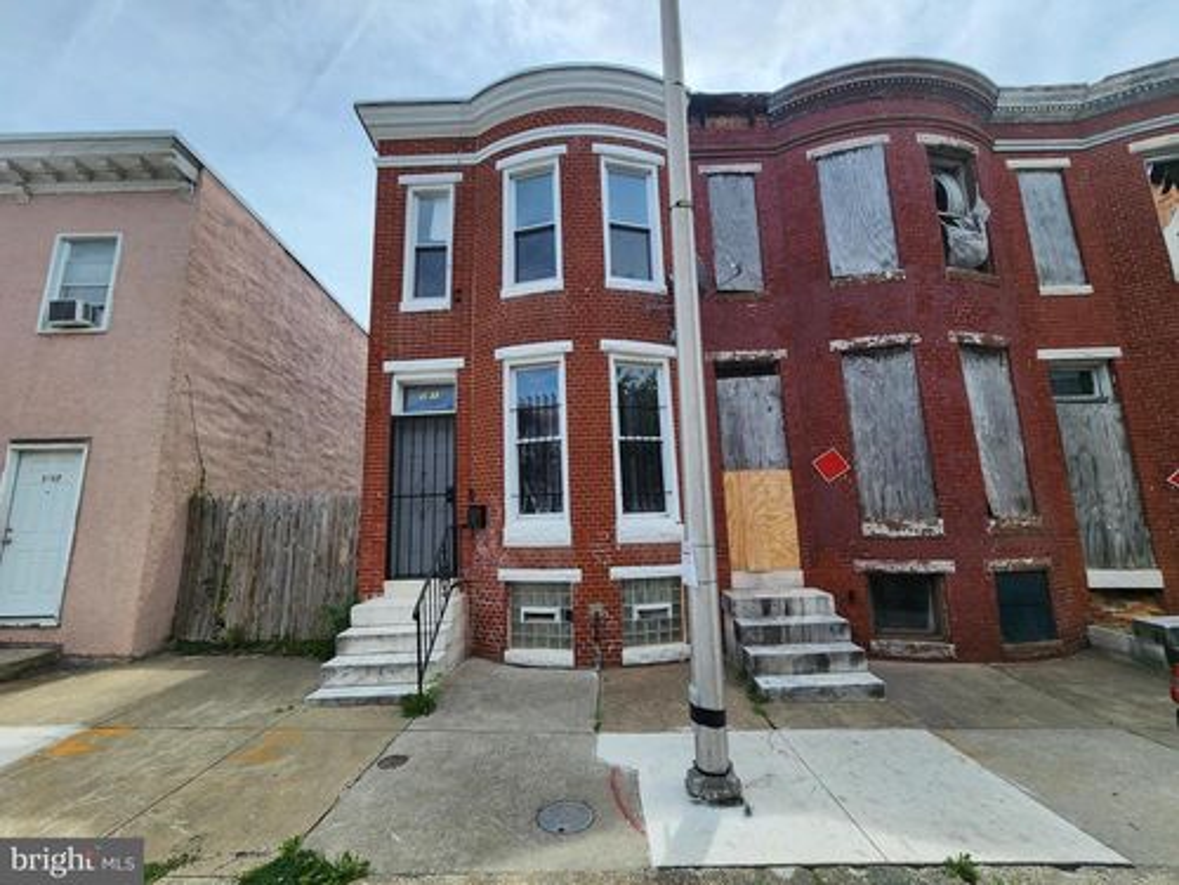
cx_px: 590
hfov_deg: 106.2
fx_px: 443
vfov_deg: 89.9
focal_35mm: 13
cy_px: 442
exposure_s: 1/1983
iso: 50
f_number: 2.2
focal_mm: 2.2
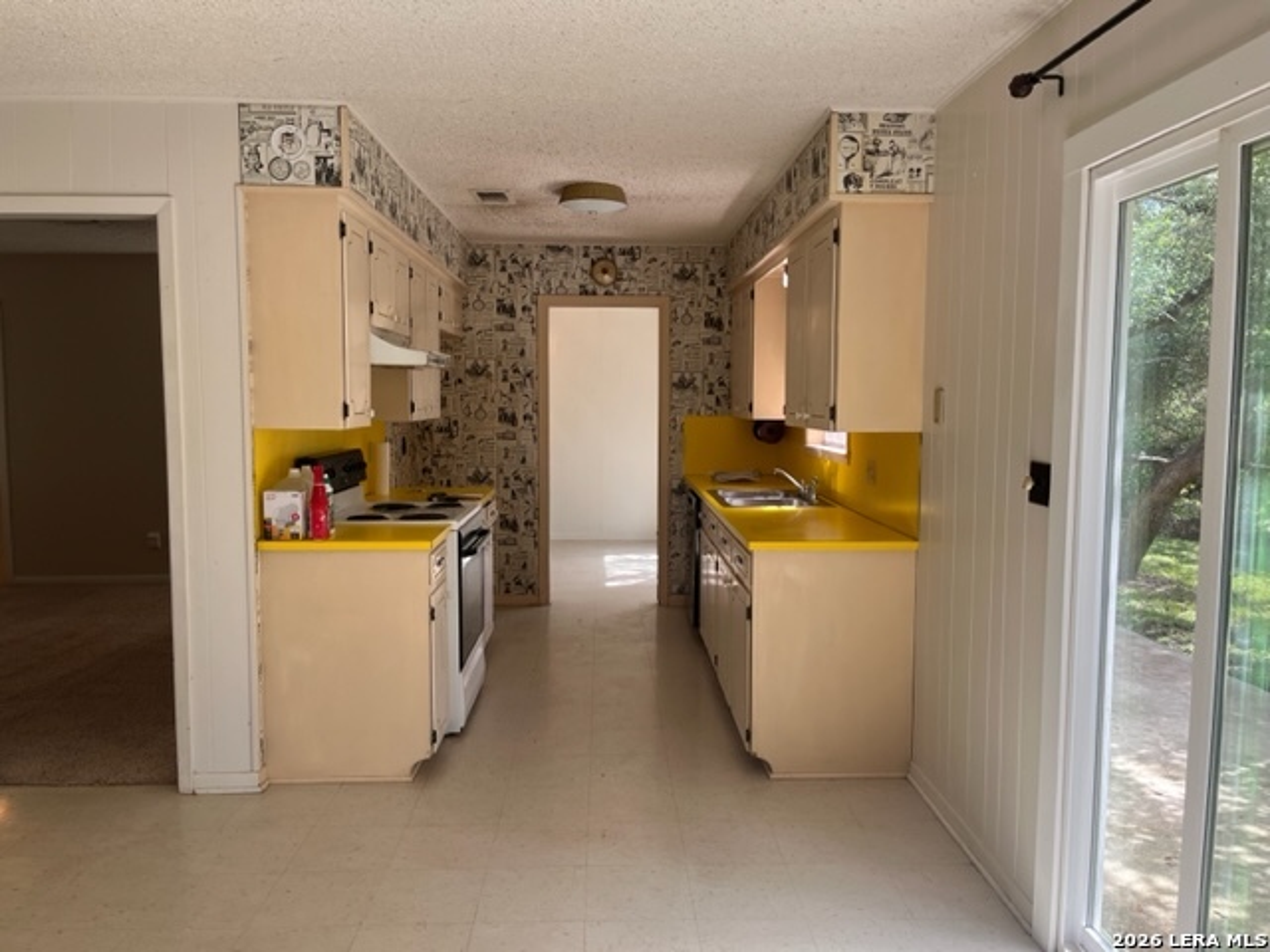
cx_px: 635
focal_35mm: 26
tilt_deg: -4.4
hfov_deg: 67.3
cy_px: 476
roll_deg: +1.0
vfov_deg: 53.1
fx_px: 954
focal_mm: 5.1
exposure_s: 1/145
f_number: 1.6
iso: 40
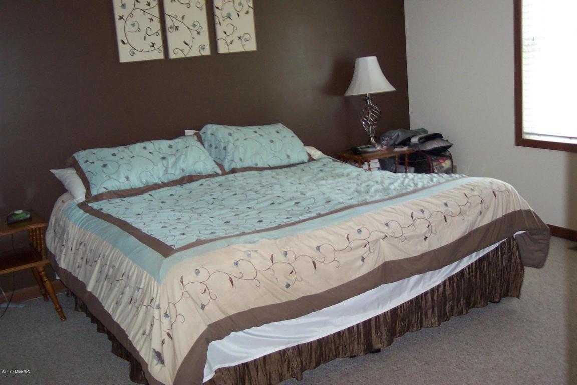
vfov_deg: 35.1
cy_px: 192
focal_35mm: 38
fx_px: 609
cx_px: 288
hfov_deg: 50.7
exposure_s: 1/20
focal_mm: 8
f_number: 2.8
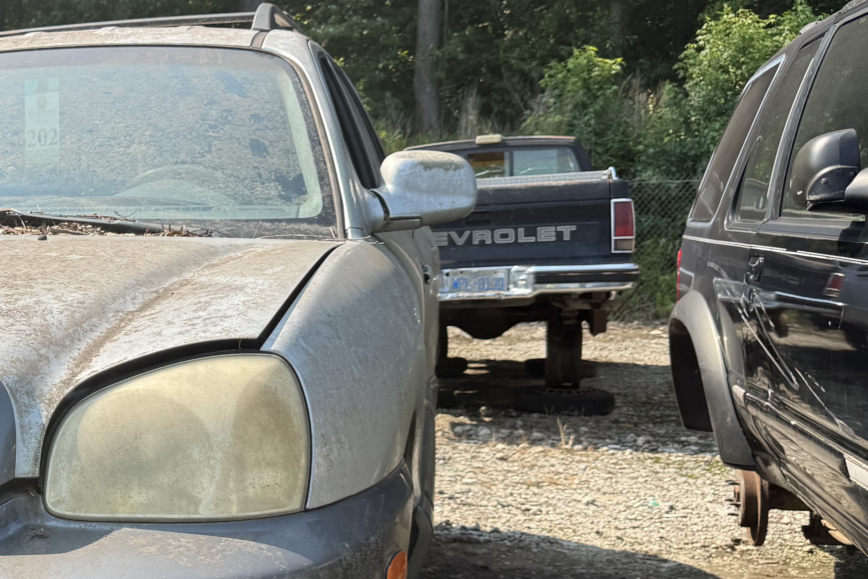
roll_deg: +2.2
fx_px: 1326
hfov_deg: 33.4
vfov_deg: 24.6
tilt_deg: -3.9
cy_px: 339
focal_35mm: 55
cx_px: 13
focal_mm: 6.76
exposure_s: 1/2232
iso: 80
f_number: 1.78
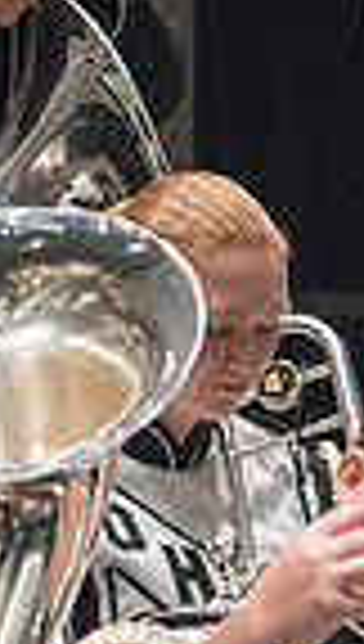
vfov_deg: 7.3
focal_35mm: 297
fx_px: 5069
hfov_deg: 4.0
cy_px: 430
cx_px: 993
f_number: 2.8
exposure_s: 1/400
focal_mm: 70
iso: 4000
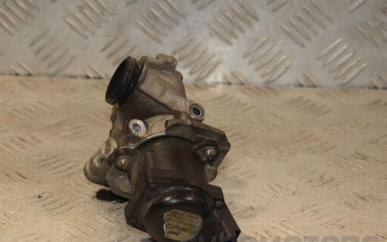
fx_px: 1318
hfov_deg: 16.7
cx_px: 167
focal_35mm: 125
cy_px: 147
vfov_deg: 10.5
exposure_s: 1/200
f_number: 7.1
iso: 800
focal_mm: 70
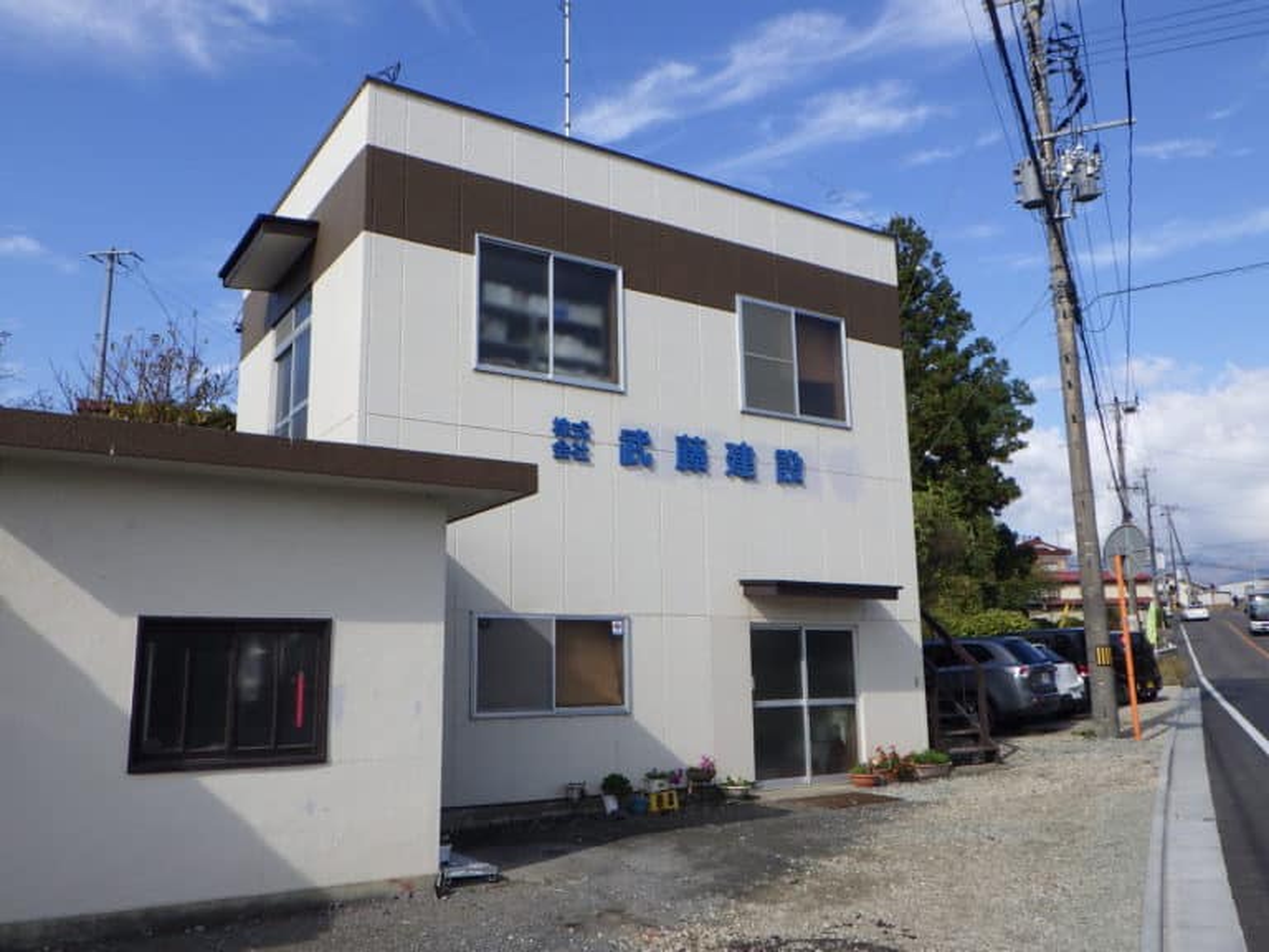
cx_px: 634
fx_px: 1026
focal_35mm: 28
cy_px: 476
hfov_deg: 63.4
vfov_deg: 49.7
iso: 125
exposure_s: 1/800
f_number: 4.2
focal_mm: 5
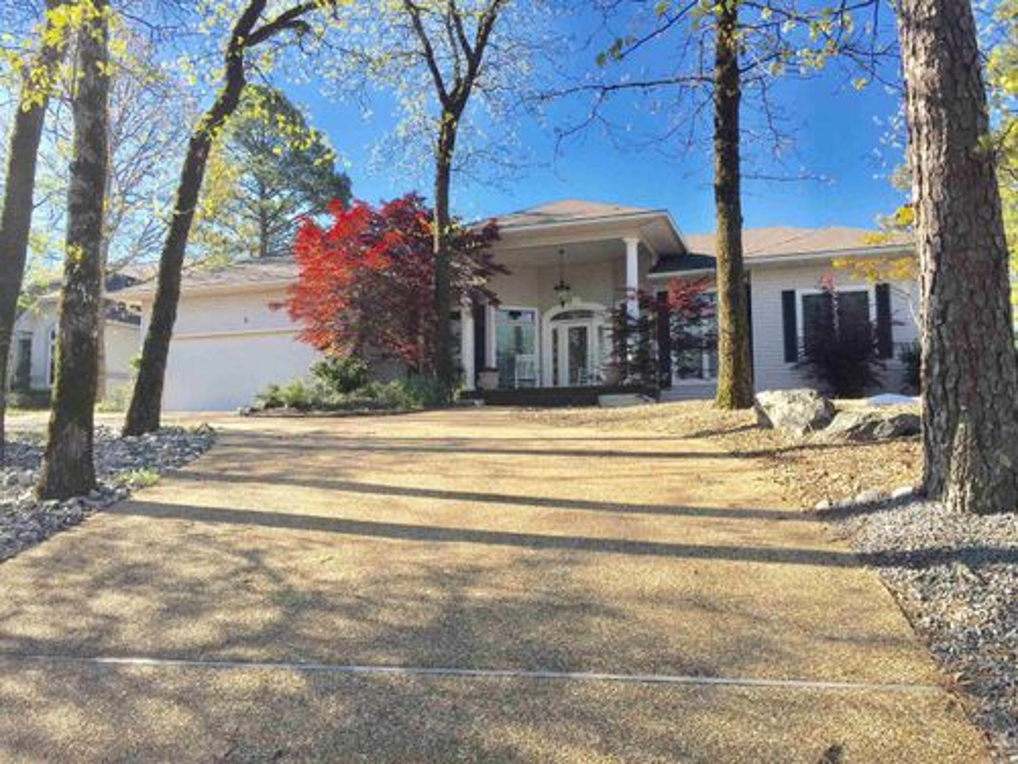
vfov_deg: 48.2
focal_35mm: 29
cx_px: 509
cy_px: 382
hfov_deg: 61.7
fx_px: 853
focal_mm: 4.15
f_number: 2.2
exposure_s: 1/898
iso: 32
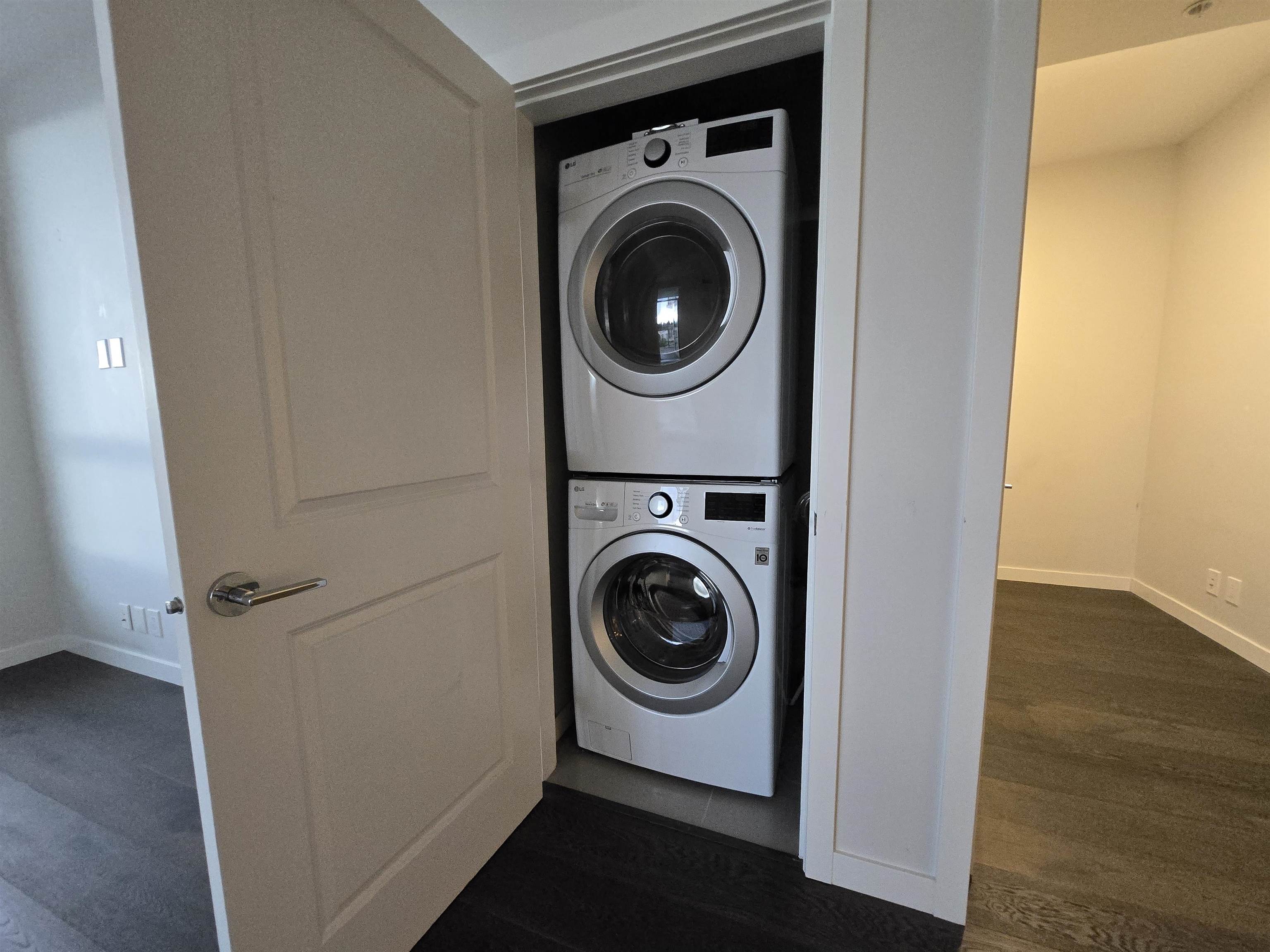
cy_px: 476
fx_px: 477
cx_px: 635
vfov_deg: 89.9
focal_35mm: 13
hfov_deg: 106.2
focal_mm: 1.7
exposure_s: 1/60
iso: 1000
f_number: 2.2
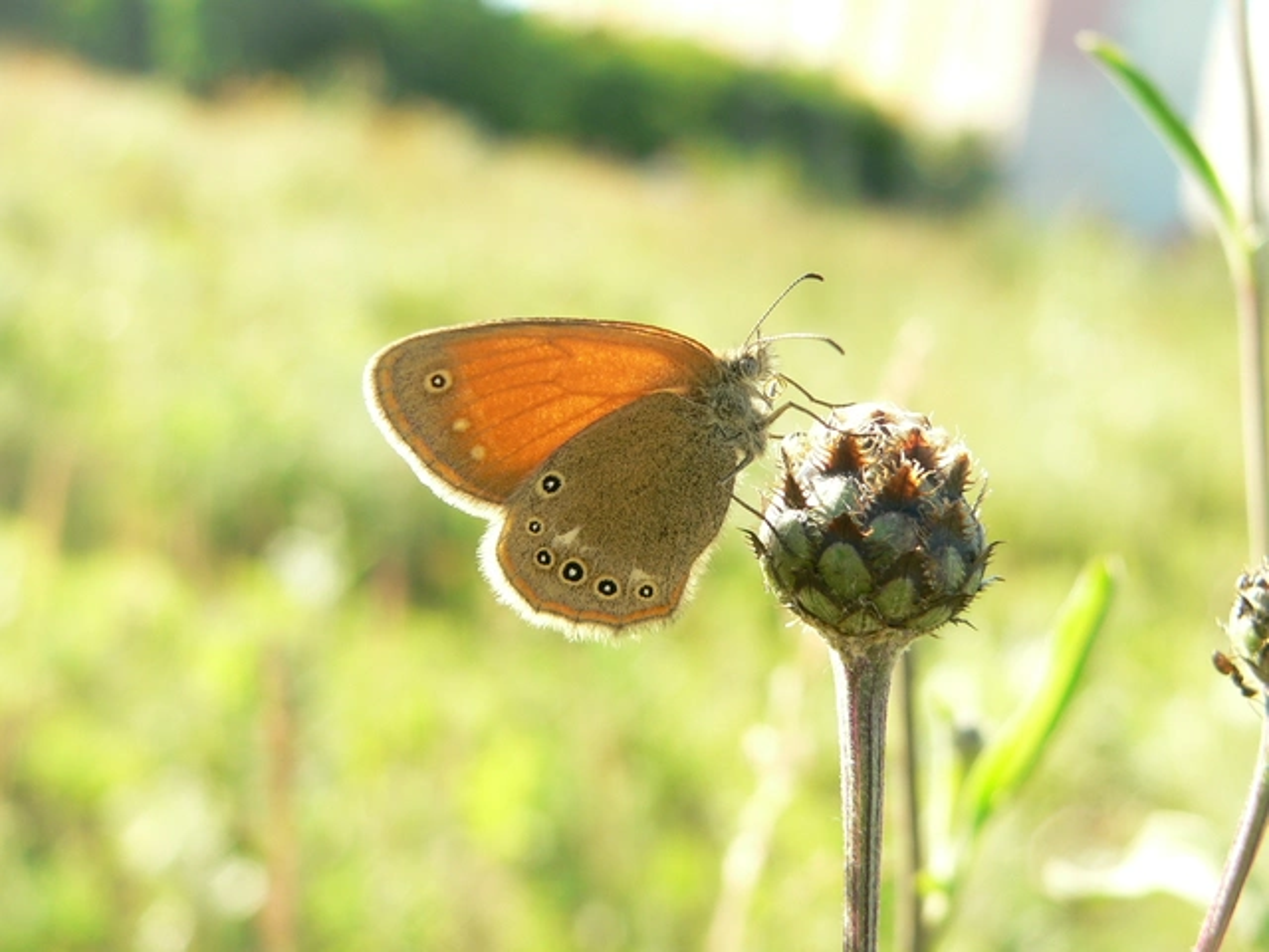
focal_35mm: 70
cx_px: 634
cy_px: 476
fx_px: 2566
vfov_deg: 21.0
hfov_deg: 27.8
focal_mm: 11.6
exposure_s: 1/100
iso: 80
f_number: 4
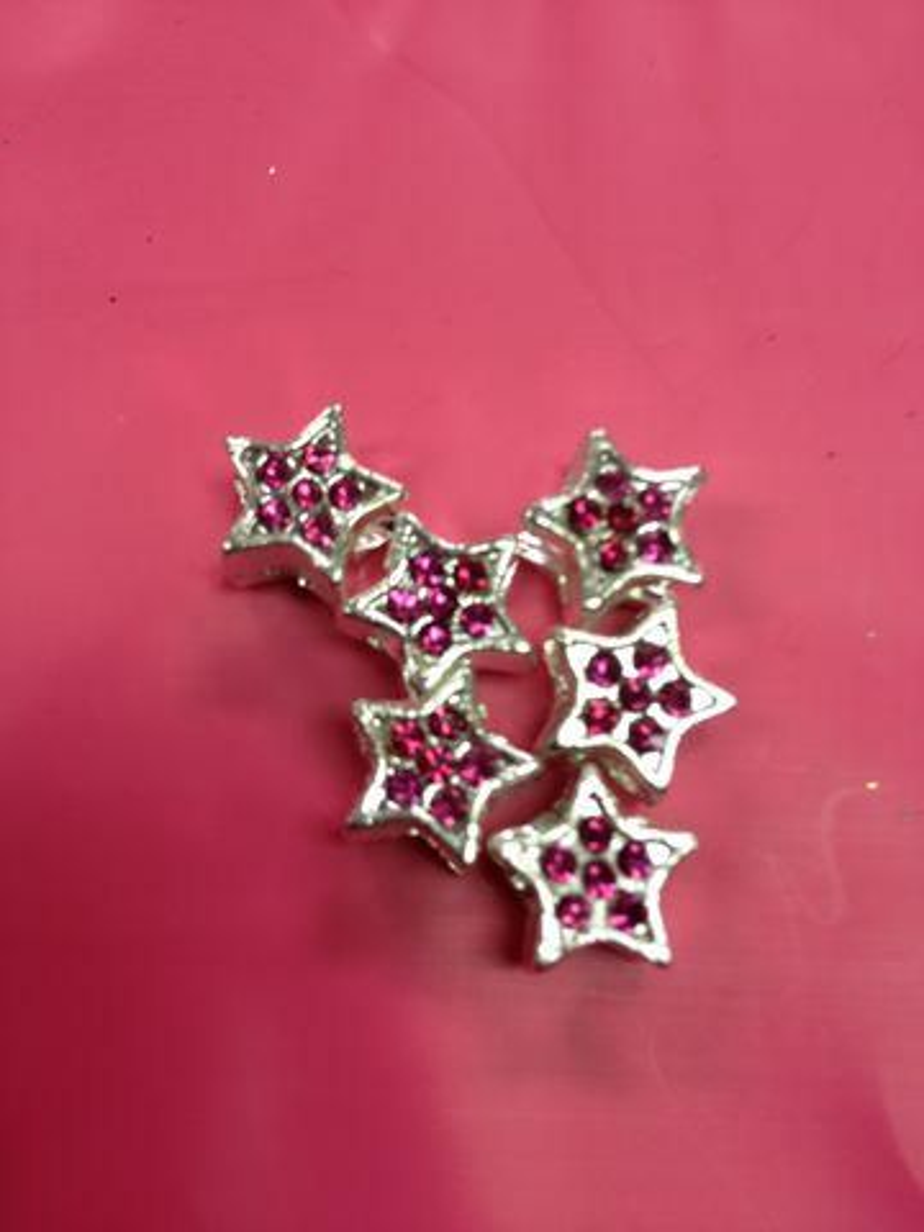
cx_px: 462
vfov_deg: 52.6
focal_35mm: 35
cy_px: 616
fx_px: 1246
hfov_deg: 40.7
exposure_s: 1/20
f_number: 2.4
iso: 50
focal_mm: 4.28
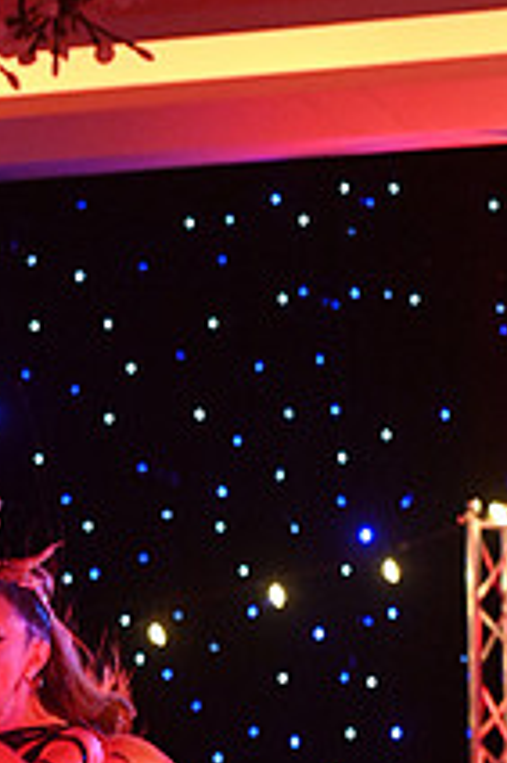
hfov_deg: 4.0
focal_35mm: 342
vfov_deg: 6.0
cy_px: 997
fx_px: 7236
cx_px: 5
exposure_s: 1/400
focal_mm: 125
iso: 6400
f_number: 4
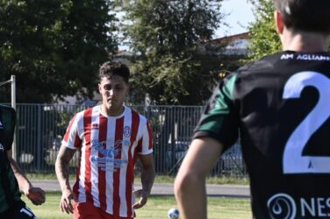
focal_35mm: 147
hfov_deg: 13.9
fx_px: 1346
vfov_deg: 9.3
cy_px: 174
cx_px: 69
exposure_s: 1/1250
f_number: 6.3
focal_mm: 69
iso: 500
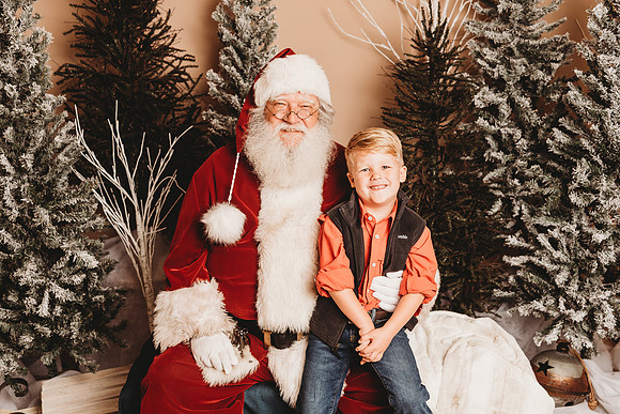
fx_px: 708
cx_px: 310
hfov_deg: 47.3
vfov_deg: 32.6
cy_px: 207
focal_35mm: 41
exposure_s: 1/160
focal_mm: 38
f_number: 4
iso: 100
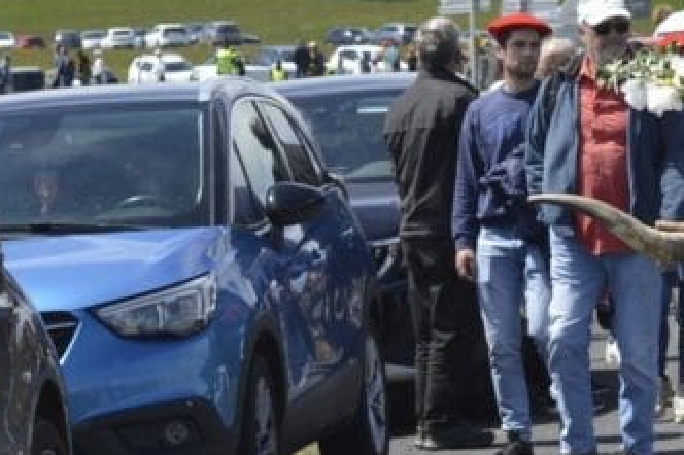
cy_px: 153
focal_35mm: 255
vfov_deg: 5.4
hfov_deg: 8.0
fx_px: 4834
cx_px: 799
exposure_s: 1/250
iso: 100
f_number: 8
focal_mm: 55
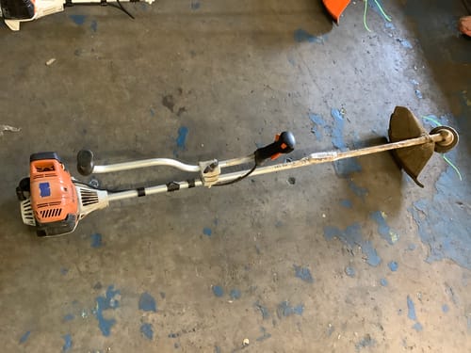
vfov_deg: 45.4
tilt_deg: -61.0
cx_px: 236
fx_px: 422
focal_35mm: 31
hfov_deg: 58.4
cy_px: 176
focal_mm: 3.3
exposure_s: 1/33
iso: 400
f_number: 2.4
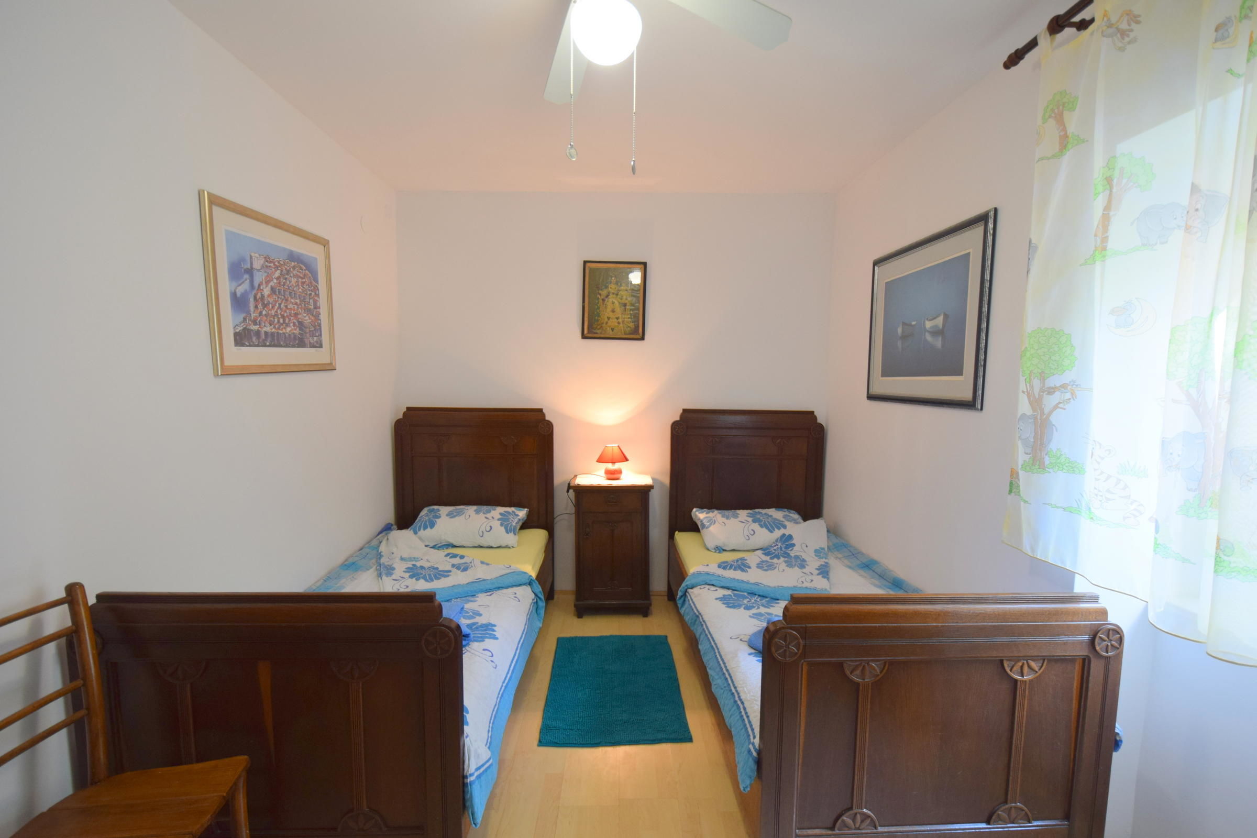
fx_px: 524
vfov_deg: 77.3
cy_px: 419
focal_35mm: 15
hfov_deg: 100.4
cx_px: 628
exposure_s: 1/60
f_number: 4
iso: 560
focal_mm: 10
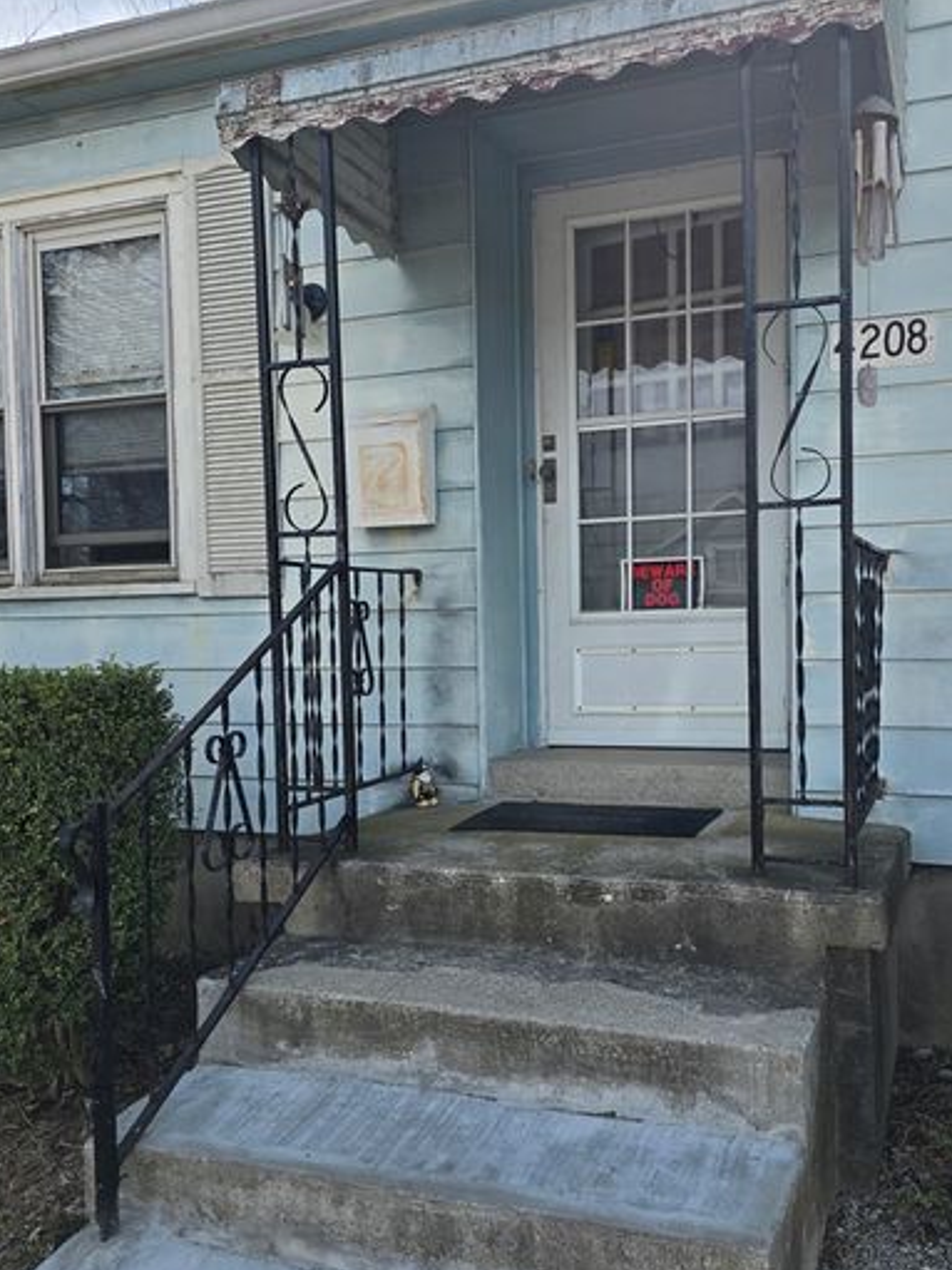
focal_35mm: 30
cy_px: 680
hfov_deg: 46.6
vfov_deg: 59.9
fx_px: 1101
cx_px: 562
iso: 12
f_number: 1.7
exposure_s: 1/697
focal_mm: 6.3
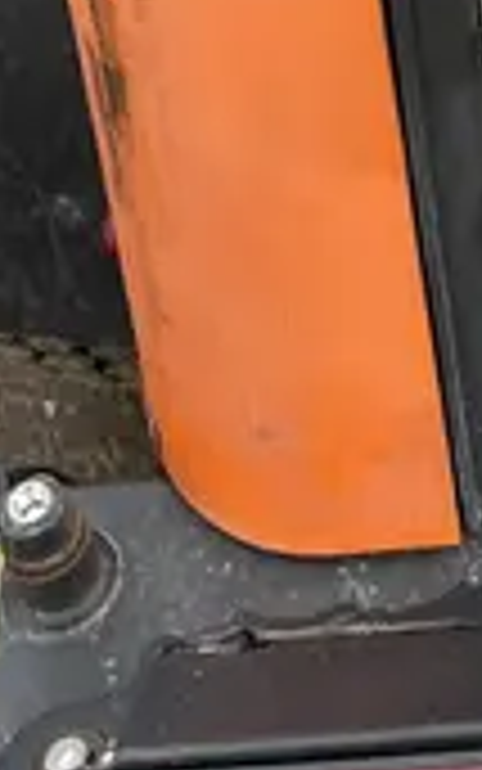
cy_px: -471
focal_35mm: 118
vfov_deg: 15.8
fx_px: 2478
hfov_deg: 10.3
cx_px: 959
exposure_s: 1/256
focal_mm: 5.1
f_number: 1.6
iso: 40
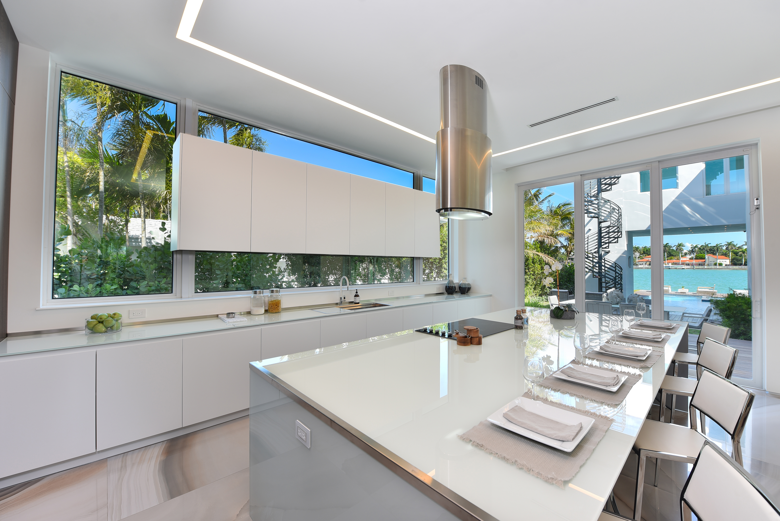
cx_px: 390
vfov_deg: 81.3
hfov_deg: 104.2
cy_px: 260
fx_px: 303
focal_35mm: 14
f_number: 8
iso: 64
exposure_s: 1/20
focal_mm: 14
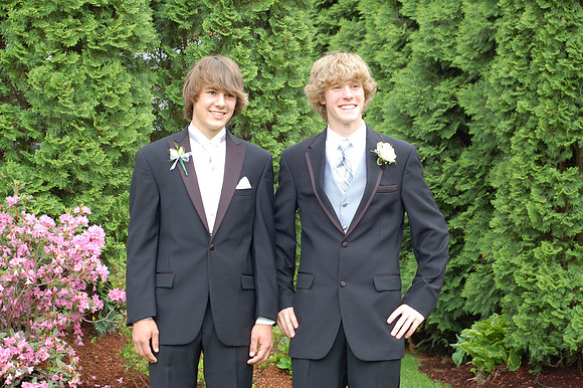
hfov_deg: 27.0
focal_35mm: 75
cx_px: 292
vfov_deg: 18.2
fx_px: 1214
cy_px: 194
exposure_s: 1/125
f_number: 5.6
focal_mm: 50
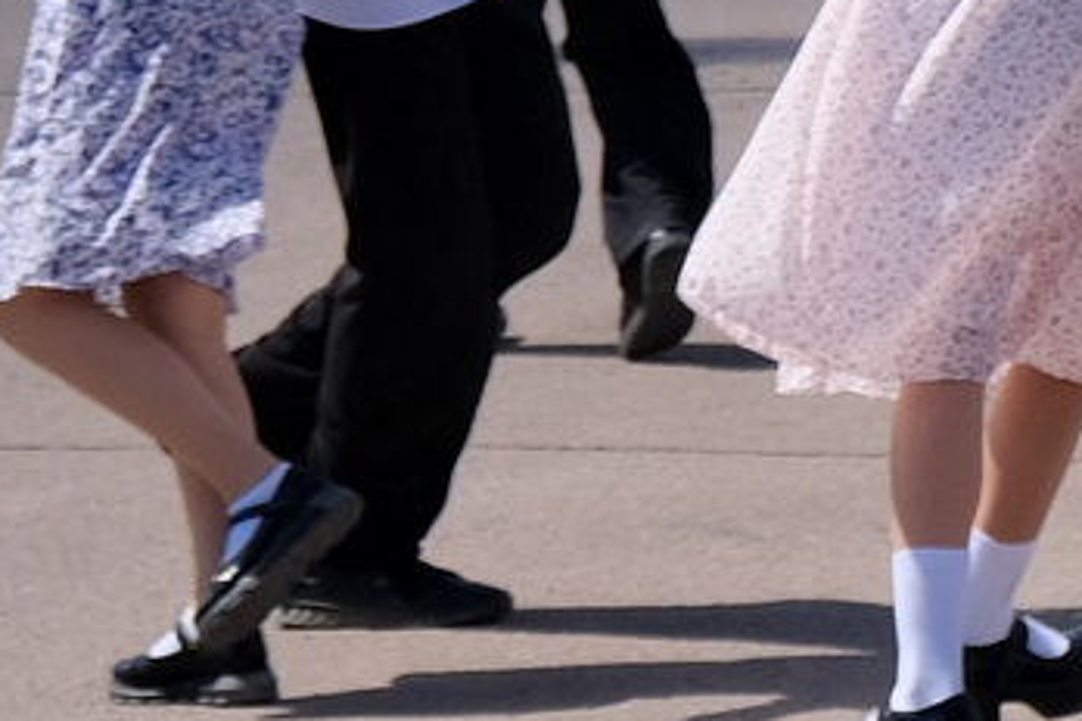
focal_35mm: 375
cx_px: 3398
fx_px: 11270
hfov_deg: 5.2
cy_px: -1173
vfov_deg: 3.6
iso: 320
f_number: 5.6
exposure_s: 1/950
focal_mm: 34.3
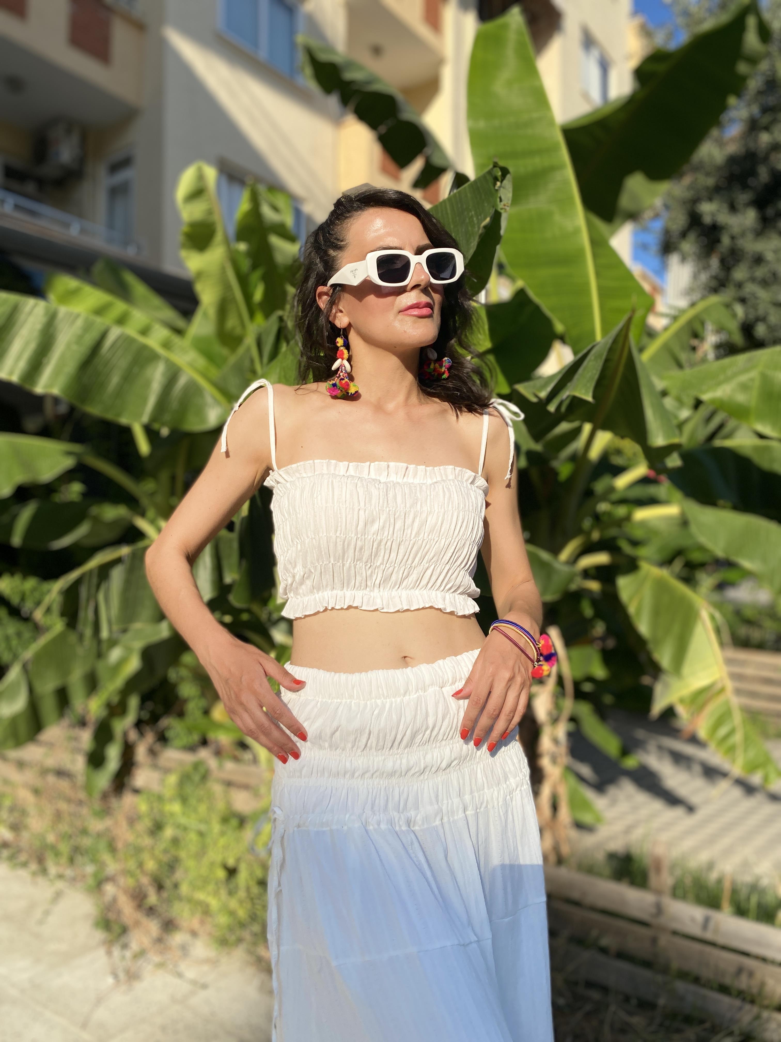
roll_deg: +0.3
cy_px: 521
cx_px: 390
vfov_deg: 67.3
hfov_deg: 53.1
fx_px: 782
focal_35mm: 26
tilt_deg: +2.4
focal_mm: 4.25
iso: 32
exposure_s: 1/2688
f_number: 1.8
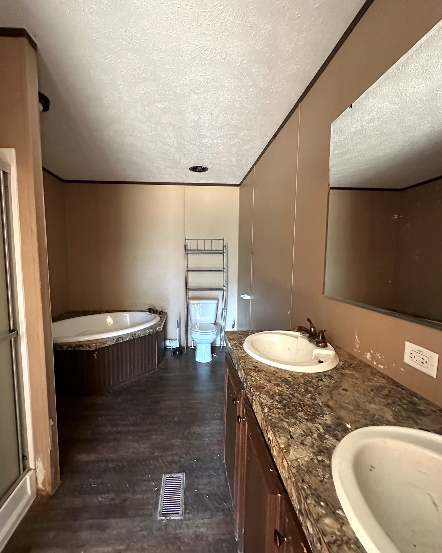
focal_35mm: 16
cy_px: 283
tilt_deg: -4.4
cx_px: 207
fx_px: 262
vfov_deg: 93.1
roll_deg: +0.1
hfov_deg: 80.3
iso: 800
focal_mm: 2.22
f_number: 2.2
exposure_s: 1/60
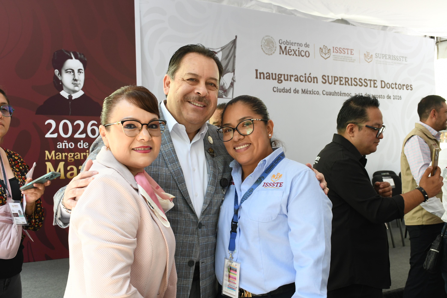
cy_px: 149
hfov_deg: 43.6
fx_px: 559
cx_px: 224
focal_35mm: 45
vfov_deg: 29.9
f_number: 7.1
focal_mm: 30
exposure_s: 1/100
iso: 800
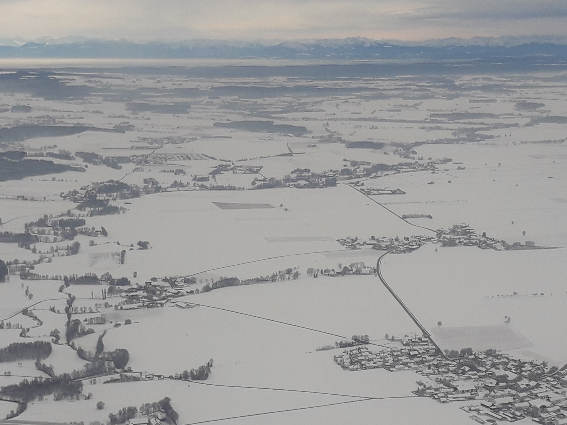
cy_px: 278
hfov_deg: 48.9
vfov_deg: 37.4
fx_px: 622
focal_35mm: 38
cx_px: 260
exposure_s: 1/2451
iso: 40
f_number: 1.9
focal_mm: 3.6
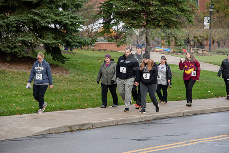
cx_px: 114
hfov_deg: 12.4
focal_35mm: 165
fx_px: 1050
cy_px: 76
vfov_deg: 8.3
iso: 640
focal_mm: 165
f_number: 6.3
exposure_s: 1/400
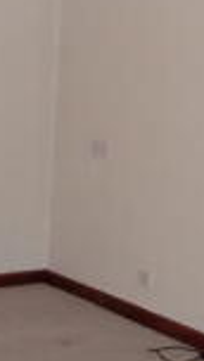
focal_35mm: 96
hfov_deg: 12.0
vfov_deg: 21.9
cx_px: -120
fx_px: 919
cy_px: 298
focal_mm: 4
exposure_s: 1/30
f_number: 3.1
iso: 200
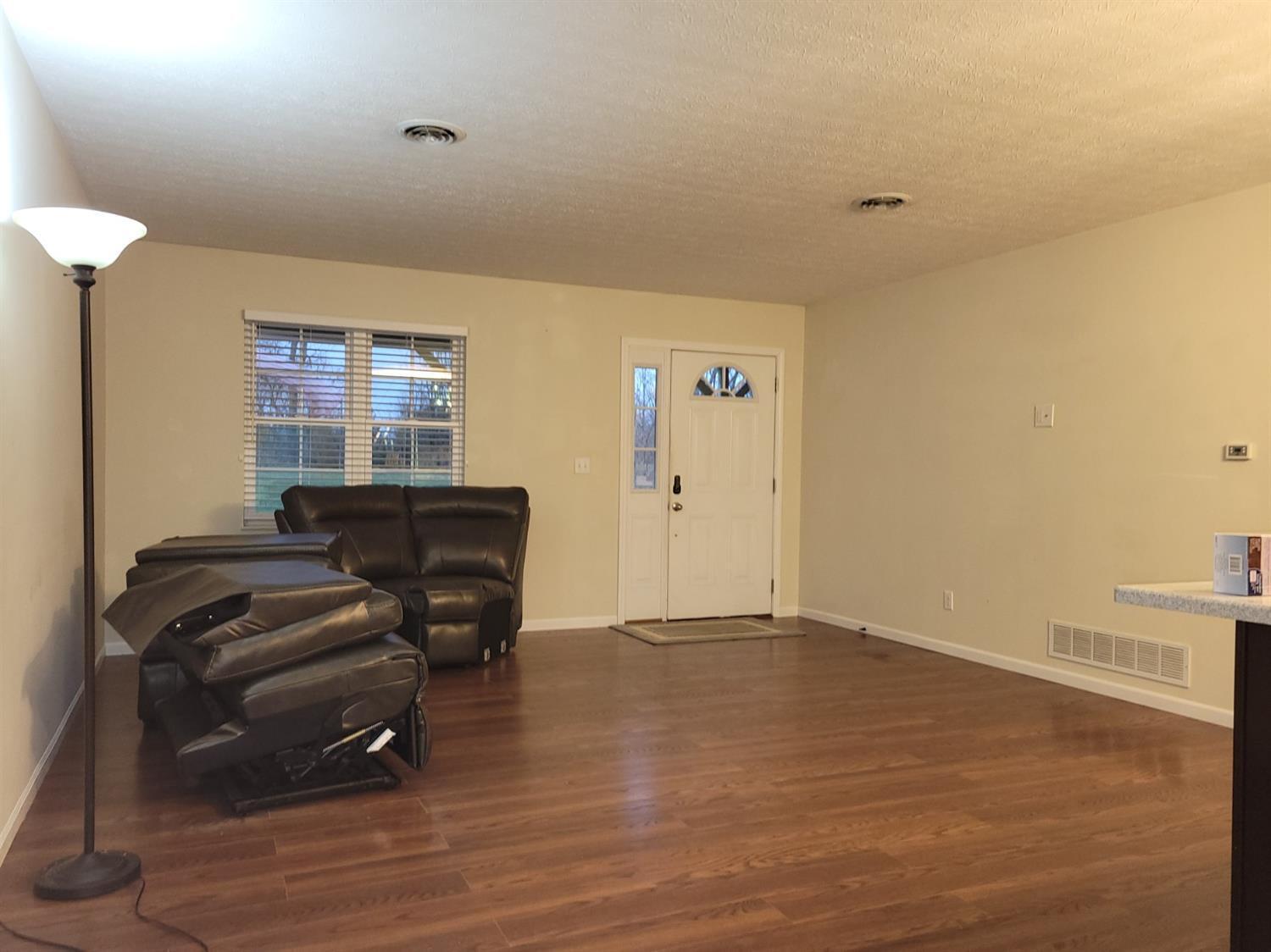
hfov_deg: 67.3
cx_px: 636
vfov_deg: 53.0
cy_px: 476
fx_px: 954
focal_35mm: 26
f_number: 1.8
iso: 125
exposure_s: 1/15
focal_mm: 5.4
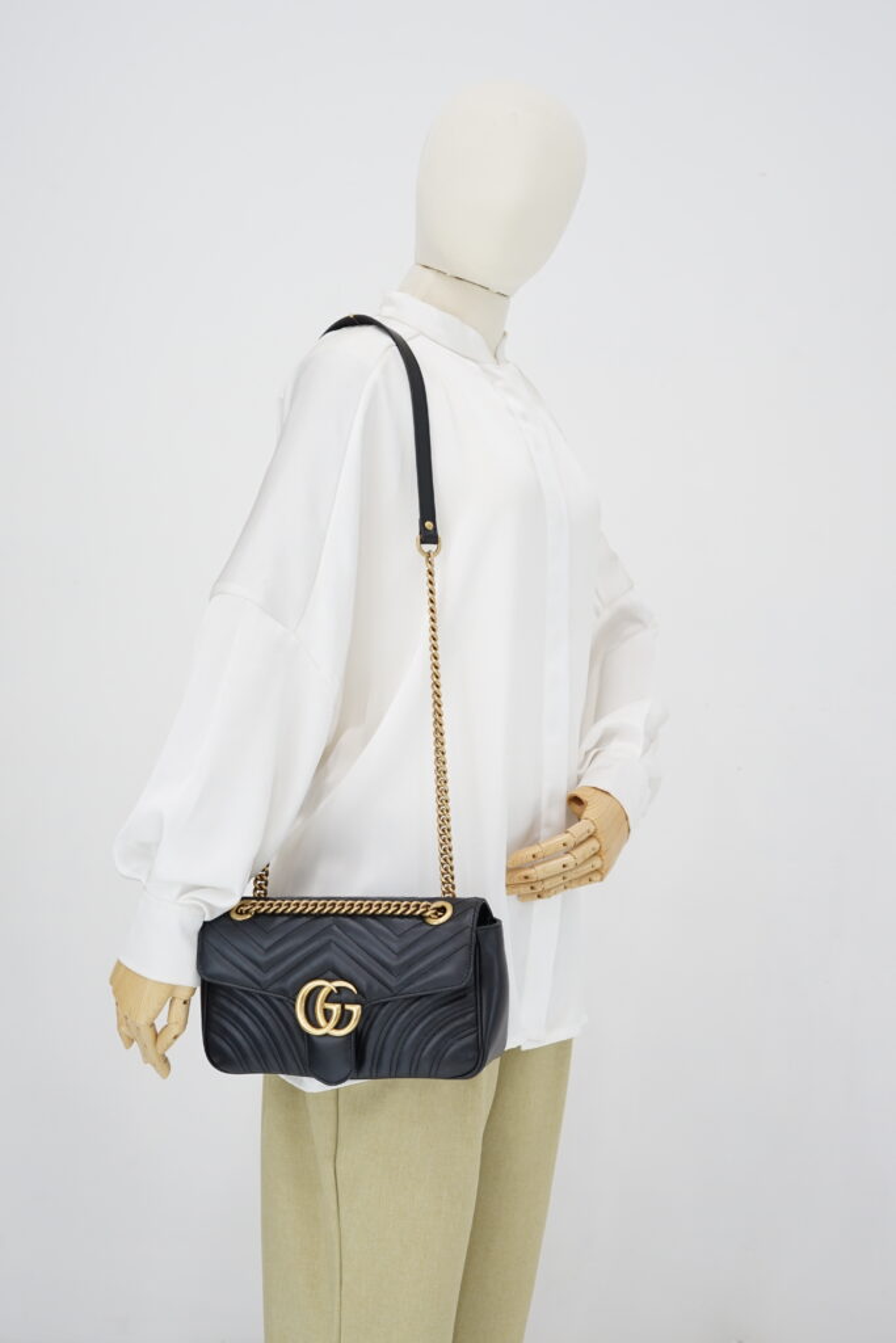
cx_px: 448
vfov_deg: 39.6
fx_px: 1866
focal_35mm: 50
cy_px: 672
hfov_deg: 27.0
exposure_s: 1/10
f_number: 6.3
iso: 640
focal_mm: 50
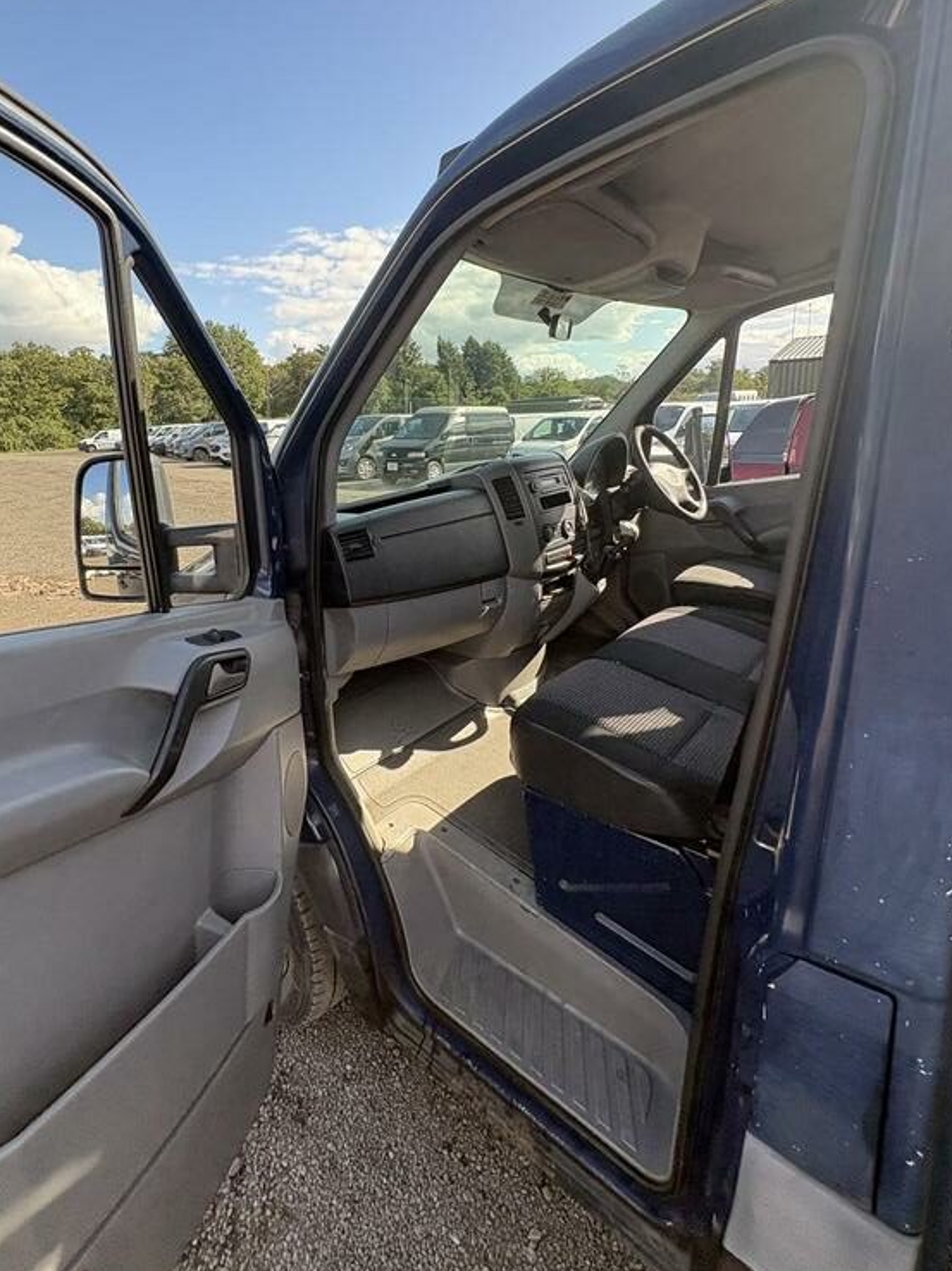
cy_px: 534
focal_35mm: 17
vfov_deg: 90.3
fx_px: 624
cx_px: 382
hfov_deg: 73.9
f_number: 2.2
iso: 50
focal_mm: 2.22
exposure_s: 1/306
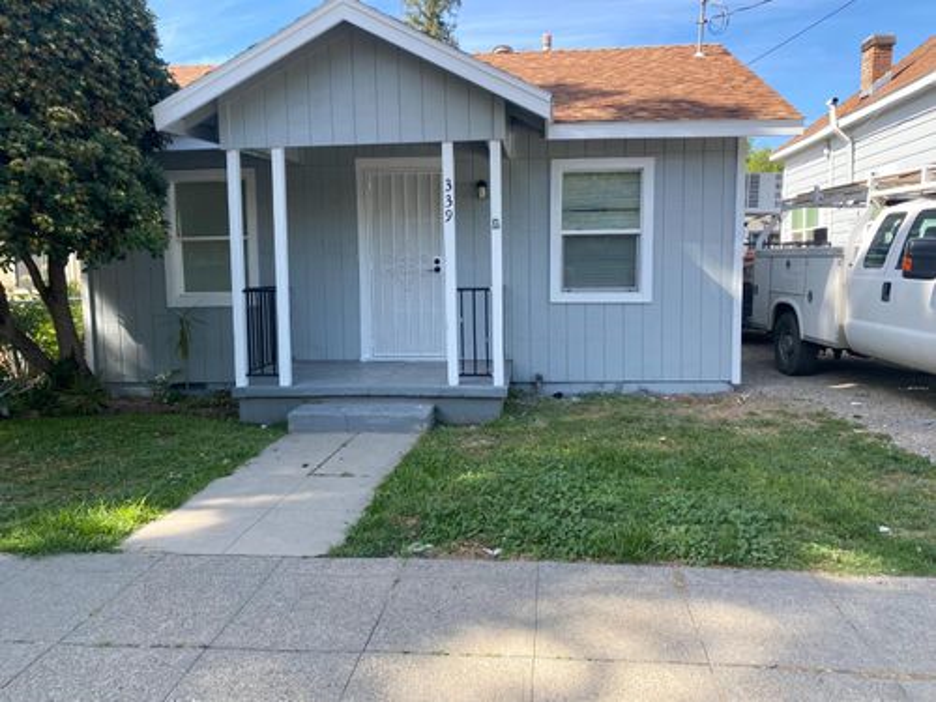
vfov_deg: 53.1
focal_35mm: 26
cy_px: 351
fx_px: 703
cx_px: 468
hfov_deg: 67.3
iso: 32
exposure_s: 1/544
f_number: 1.8
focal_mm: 4.25
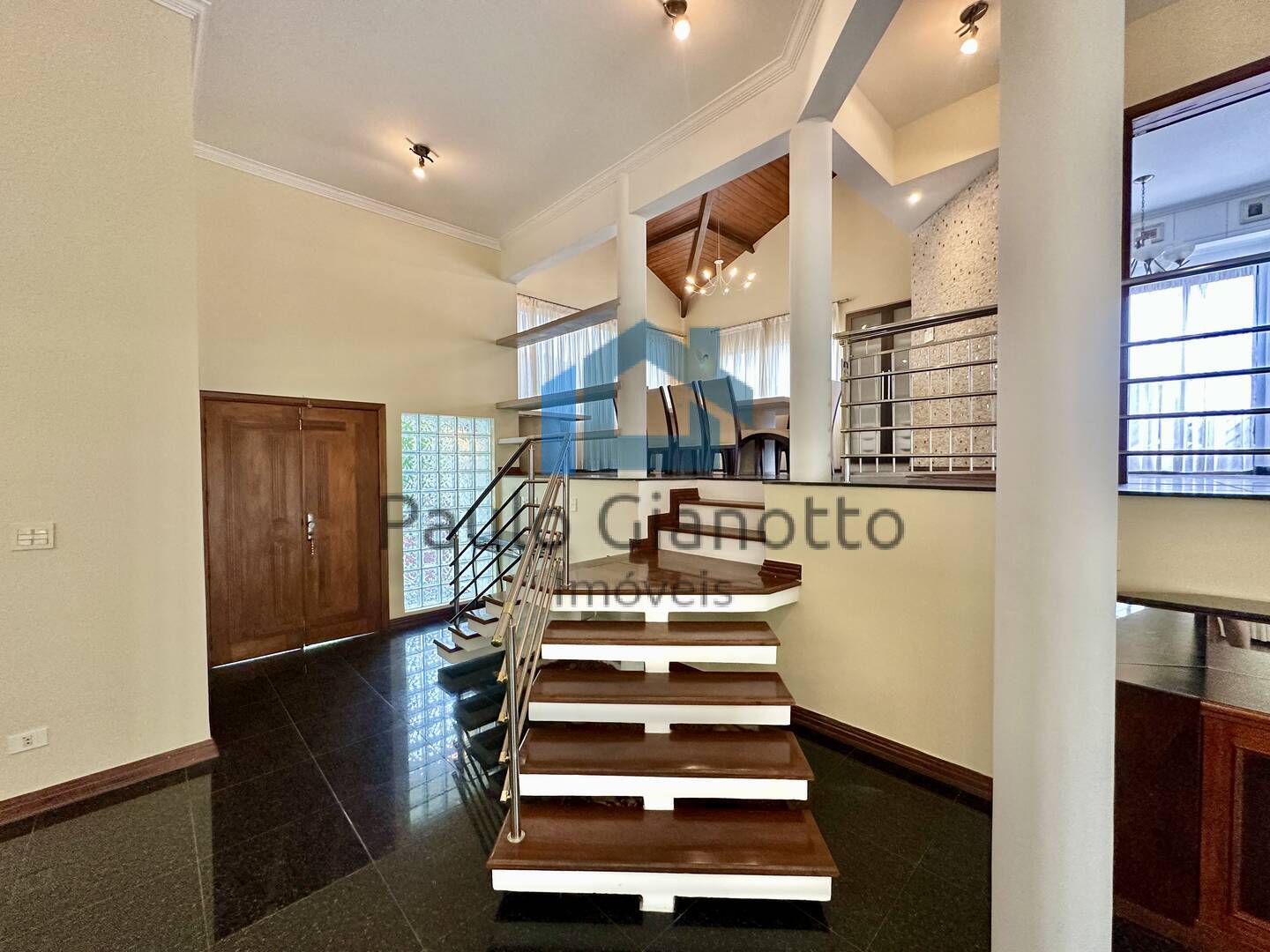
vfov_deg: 85.7
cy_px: 476
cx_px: 635
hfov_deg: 102.1
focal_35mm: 14
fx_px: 514
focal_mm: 2.22
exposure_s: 1/120
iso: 250
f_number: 2.2
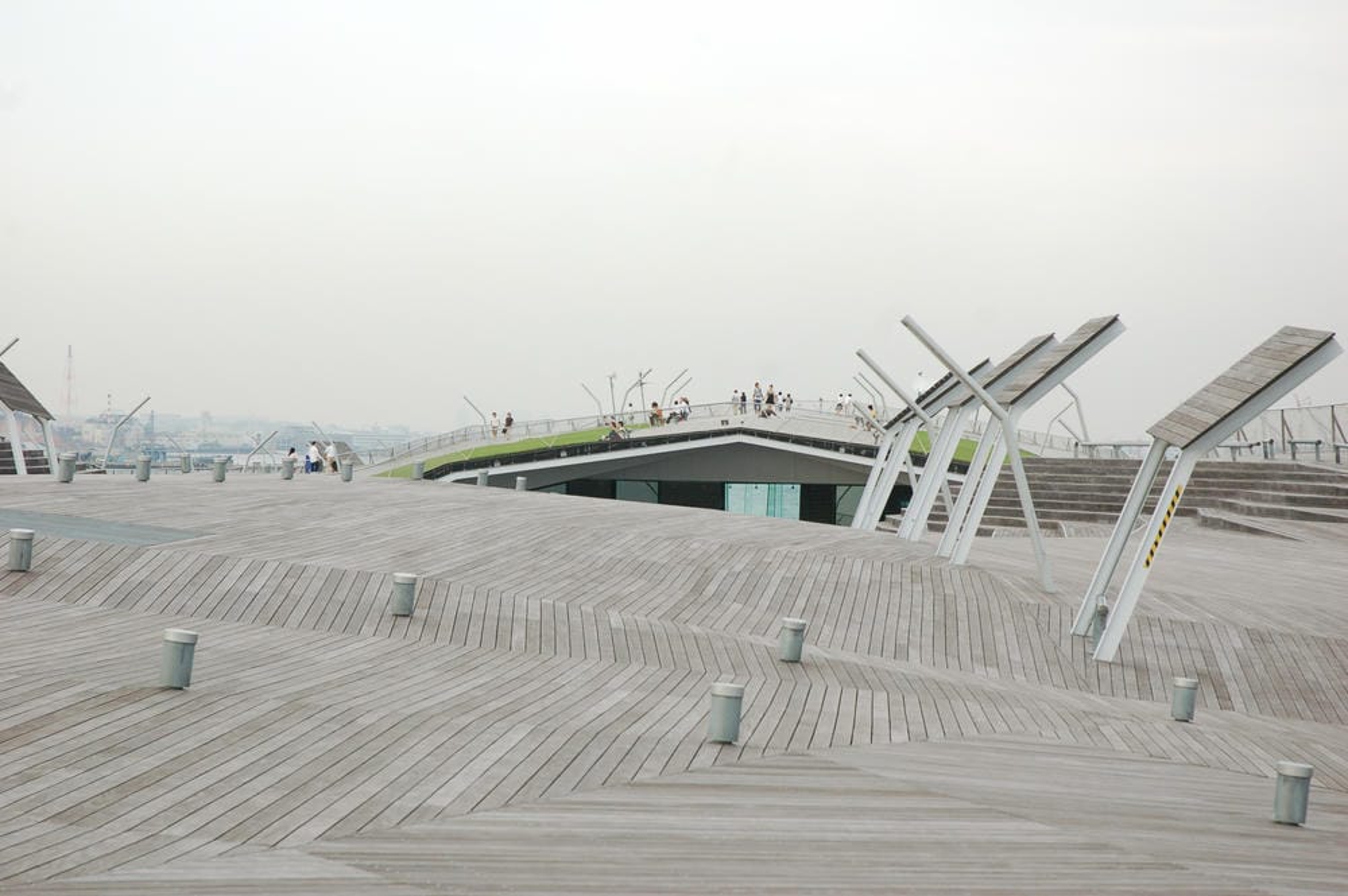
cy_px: 448
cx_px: 674
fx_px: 3087
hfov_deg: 24.6
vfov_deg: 16.5
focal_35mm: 82
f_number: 7.1
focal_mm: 55
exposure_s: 1/200
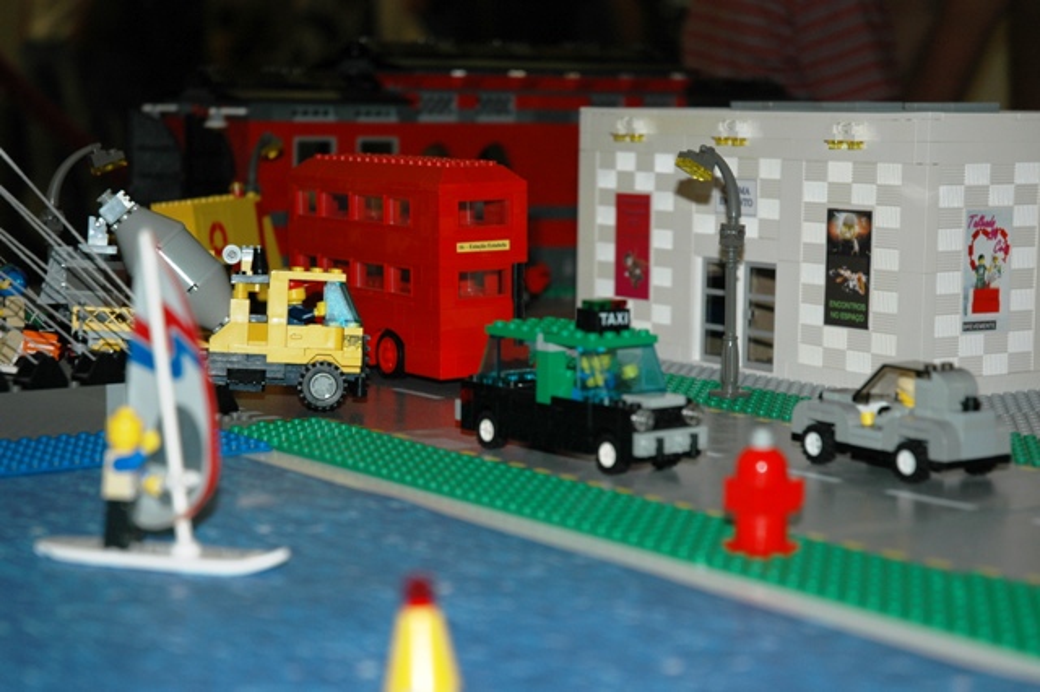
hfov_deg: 24.6
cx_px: 520
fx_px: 2382
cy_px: 346
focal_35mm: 82
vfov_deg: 16.5
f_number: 4.5
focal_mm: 55
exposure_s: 1/60
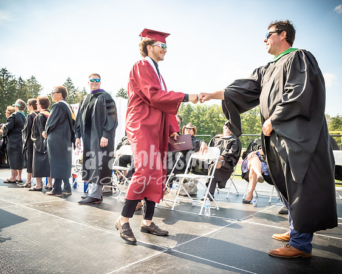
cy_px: 137
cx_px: 171
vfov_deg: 50.3
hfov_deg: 60.9
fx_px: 291
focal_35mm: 29
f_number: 7.1
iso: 200
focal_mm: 17
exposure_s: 1/500
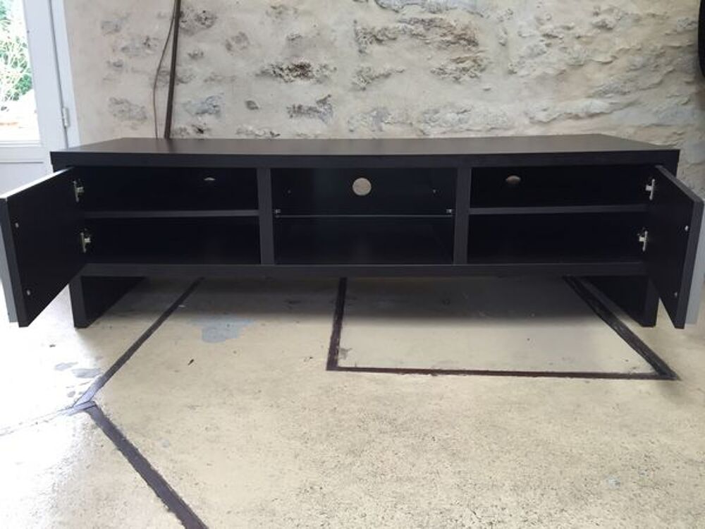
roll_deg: -0.5
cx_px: 352
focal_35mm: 29
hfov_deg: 61.7
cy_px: 264
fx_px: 591
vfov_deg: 48.2
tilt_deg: -15.4
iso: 100
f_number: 2.2
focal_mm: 4.15
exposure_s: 1/33
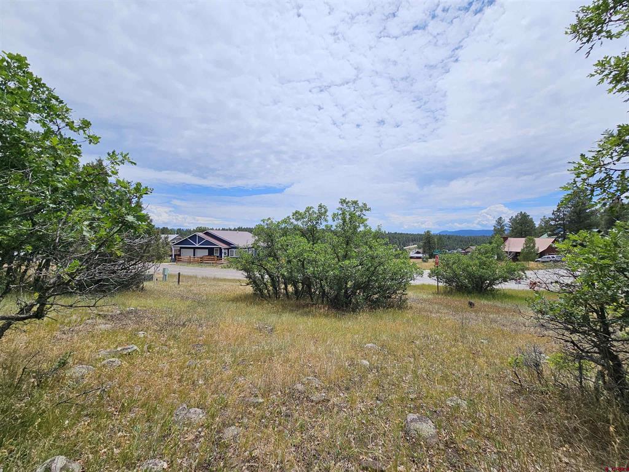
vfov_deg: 89.9
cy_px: 236
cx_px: 314
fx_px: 236
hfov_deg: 106.2
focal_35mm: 13
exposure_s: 1/4993
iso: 50
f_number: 2.2
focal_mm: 2.2
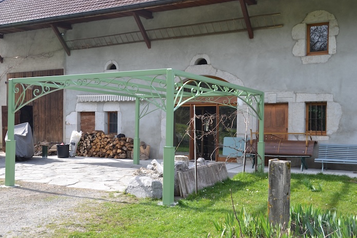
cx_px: 164
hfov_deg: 45.4
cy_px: 126
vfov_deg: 31.2
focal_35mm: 43
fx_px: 426
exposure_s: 1/125
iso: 100
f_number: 5.6
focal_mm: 26
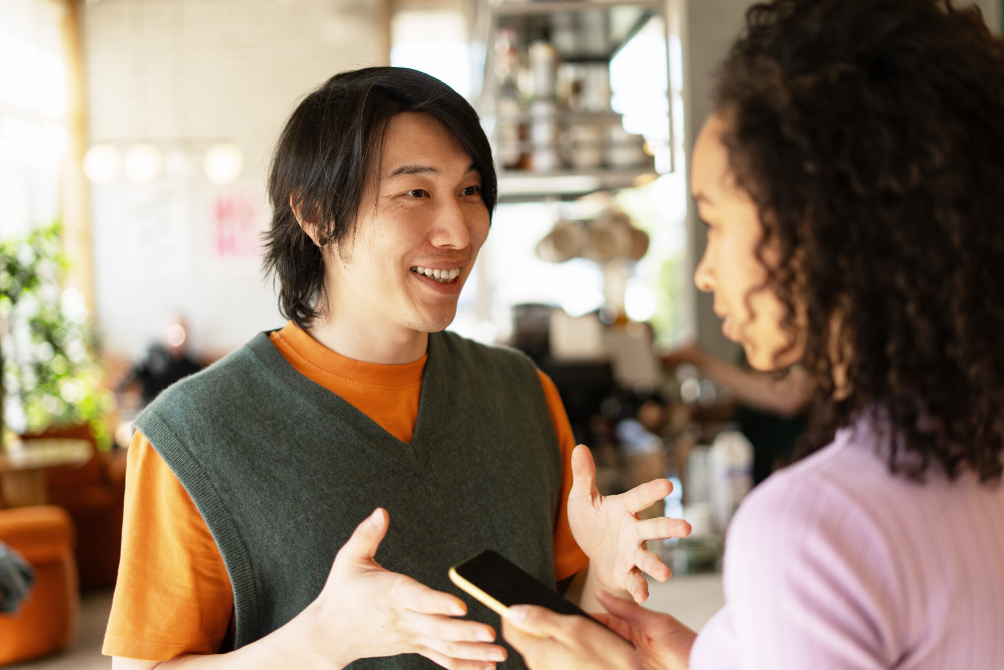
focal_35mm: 50
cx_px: 502
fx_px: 1394
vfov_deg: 27.0
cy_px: 335
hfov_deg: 39.6
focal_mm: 50
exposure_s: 1/1000
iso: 400
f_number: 1.8
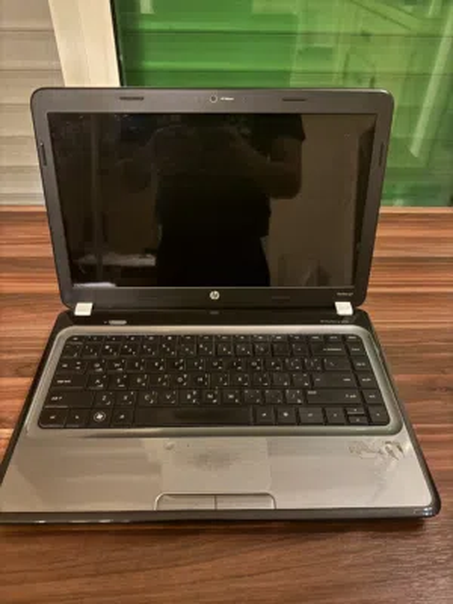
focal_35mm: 24
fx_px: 419
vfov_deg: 71.6
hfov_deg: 56.8
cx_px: 226
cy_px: 302
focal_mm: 6.76
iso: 1250
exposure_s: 1/20
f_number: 1.78
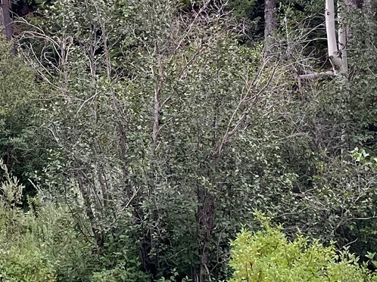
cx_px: -33
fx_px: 1165
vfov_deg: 13.1
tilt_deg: +3.7
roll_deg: -0.8
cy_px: -126
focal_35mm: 107
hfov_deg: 17.8
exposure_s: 1/122
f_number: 1.6
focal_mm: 5.1
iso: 64
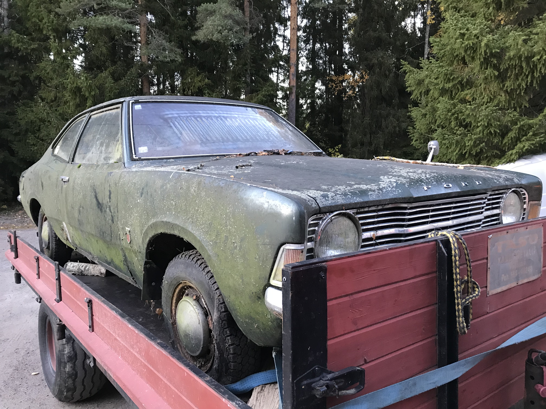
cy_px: 204
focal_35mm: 28
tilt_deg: -4.8
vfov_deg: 49.7
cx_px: 273
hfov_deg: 63.4
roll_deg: +0.6
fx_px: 442
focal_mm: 3.99
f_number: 1.8
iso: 64
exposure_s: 1/17
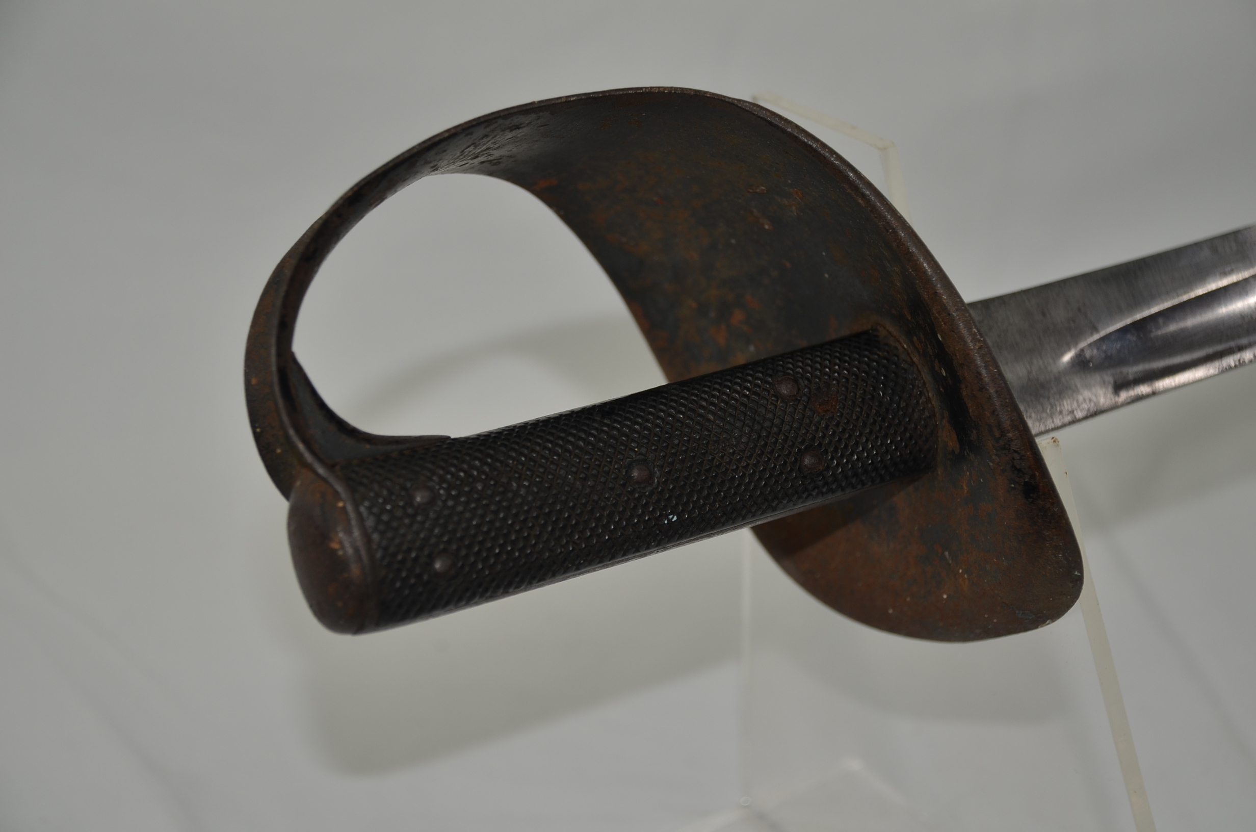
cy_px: 416
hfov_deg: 28.1
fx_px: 2507
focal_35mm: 72
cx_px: 628
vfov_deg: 18.8
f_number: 4.8
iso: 180
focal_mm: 48
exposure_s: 1/250
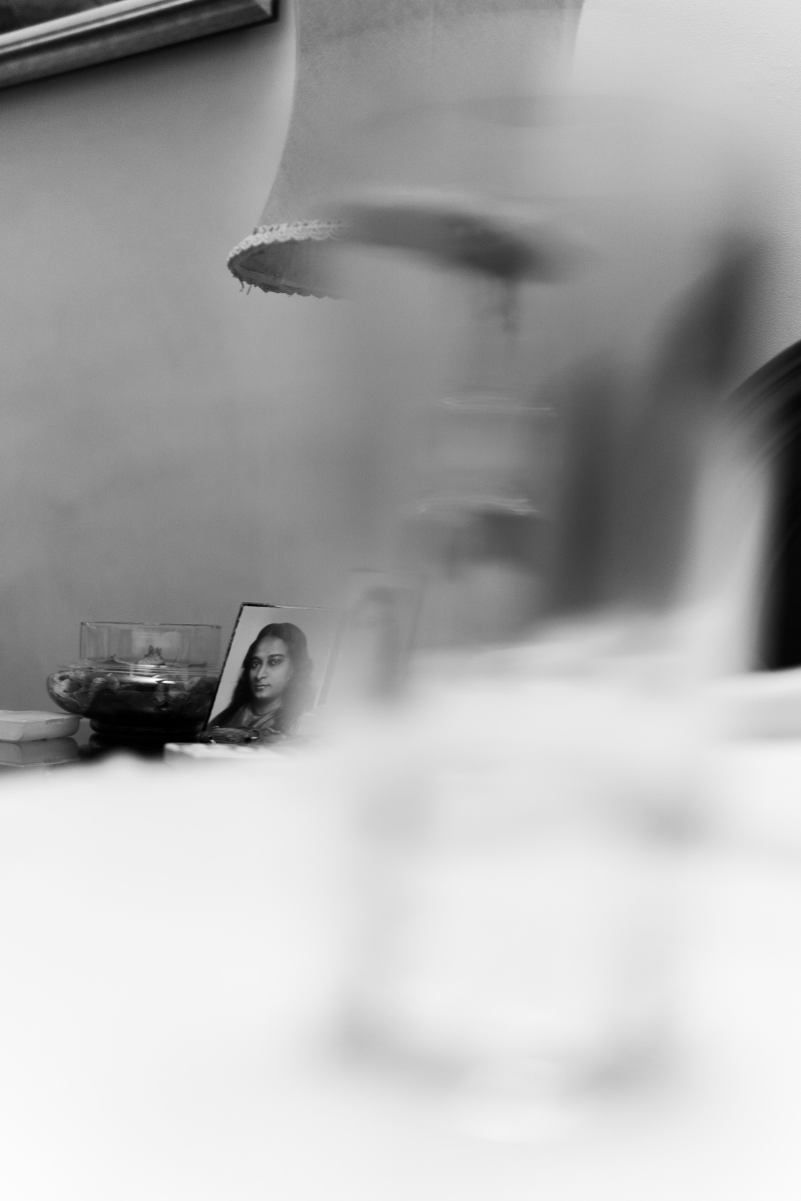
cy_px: 600
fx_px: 1502
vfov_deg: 43.6
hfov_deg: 29.9
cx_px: 400
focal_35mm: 45
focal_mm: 30
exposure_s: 1/50
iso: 400
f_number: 1.4
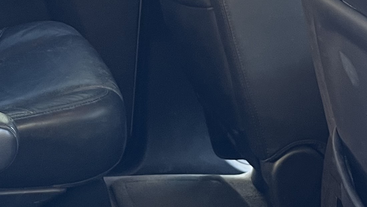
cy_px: 66
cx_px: 42
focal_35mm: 104
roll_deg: -7.1
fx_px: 1012
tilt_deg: -18.1
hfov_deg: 20.2
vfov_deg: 11.6
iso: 160
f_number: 1.6
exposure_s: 1/60
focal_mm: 5.1
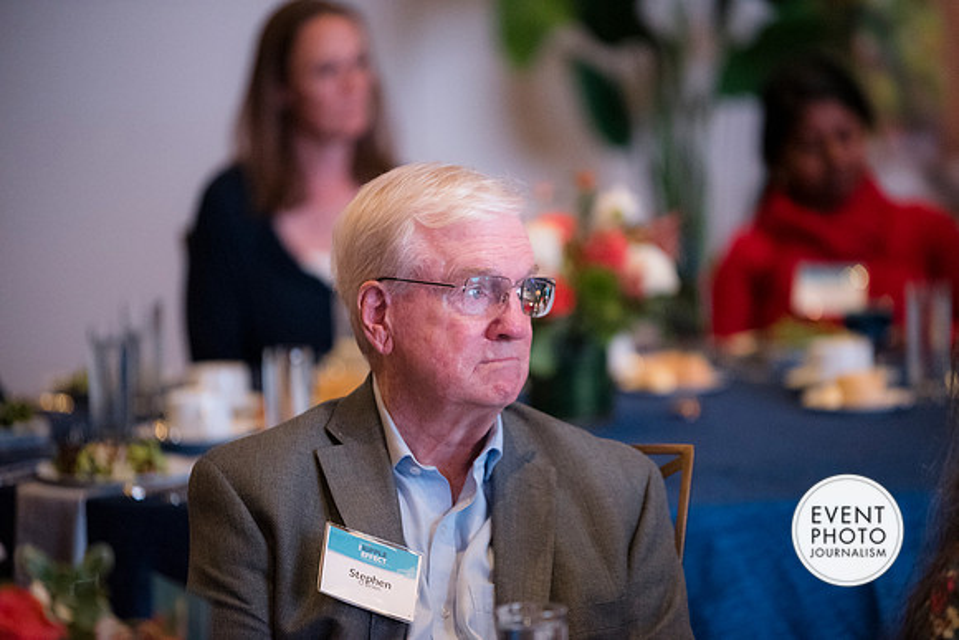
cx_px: 480
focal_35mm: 200
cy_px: 320
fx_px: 5329
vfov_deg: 6.9
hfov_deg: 10.3
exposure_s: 1/125
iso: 6400
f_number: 2.8
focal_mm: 200
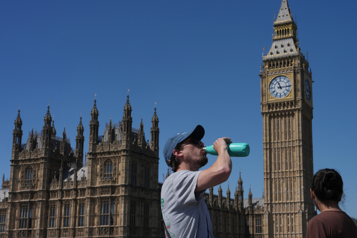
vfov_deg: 31.2
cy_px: 119
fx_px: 426
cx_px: 178
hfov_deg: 45.4
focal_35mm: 43
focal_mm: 43
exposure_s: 1/1000
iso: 200
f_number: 10
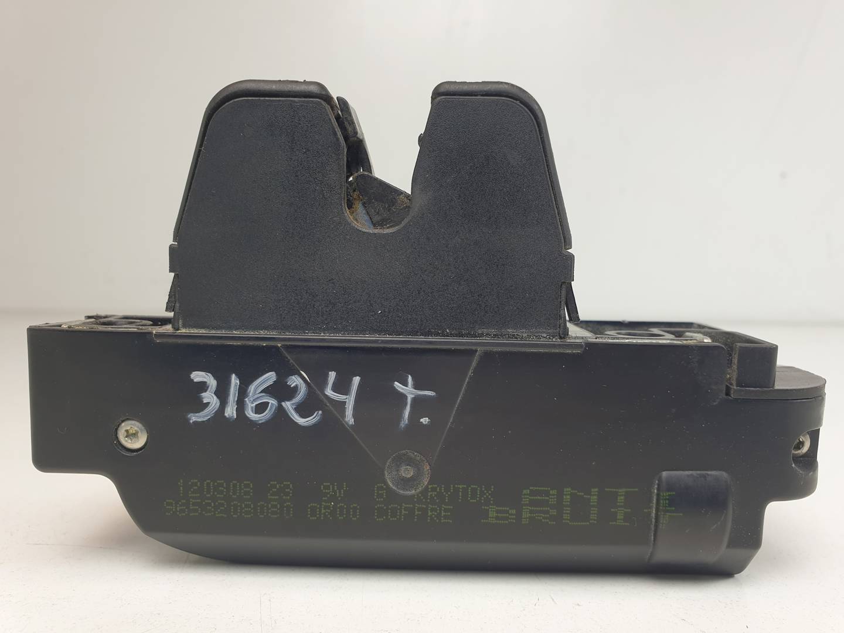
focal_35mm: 26
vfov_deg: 53.1
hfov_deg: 67.3
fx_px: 634
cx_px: 422
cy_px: 316
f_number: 2.4
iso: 64
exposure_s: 1/100
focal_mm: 4.3
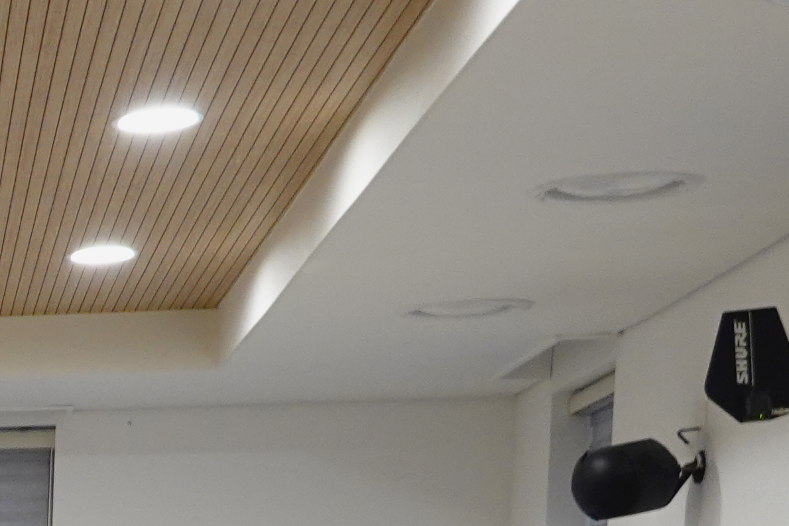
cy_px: 1067
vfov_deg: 9.3
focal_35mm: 138
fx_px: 3024
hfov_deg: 12.6
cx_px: -916
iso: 250
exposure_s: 1/30
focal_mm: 11.06
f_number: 3.2
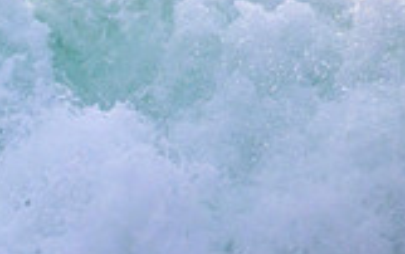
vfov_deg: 0.4
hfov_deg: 0.7
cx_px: -309
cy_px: 268
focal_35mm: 2932
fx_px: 32396
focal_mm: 800
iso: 1800
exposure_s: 1/2000
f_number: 11
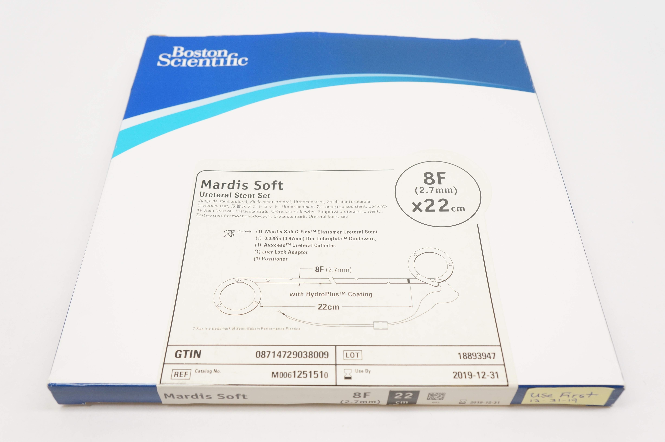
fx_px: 637
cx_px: 332
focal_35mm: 34
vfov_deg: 38.3
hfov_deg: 55.2
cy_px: 221
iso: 400
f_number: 5.6
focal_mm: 23
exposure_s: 1/60
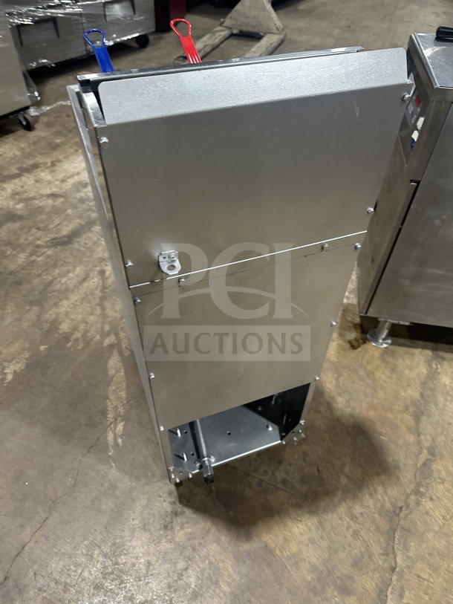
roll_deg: -1.3
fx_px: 419
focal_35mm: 24
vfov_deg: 71.6
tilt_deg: -42.1
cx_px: 226
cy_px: 302
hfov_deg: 56.8
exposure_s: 1/60
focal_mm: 6.86
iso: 250
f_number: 1.78
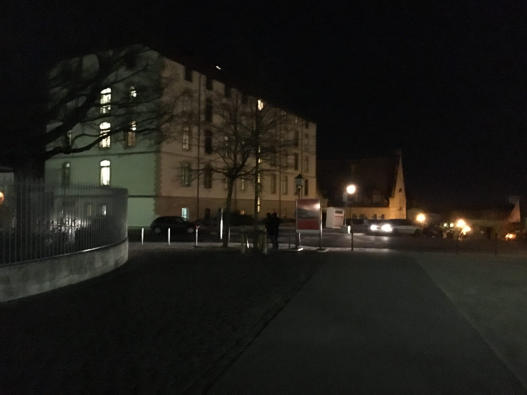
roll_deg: -0.3
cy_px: 198
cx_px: 264
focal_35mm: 29
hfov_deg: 61.7
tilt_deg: -0.8
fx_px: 442
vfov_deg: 48.2
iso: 2000
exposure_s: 1/17
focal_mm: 4.15
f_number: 2.2
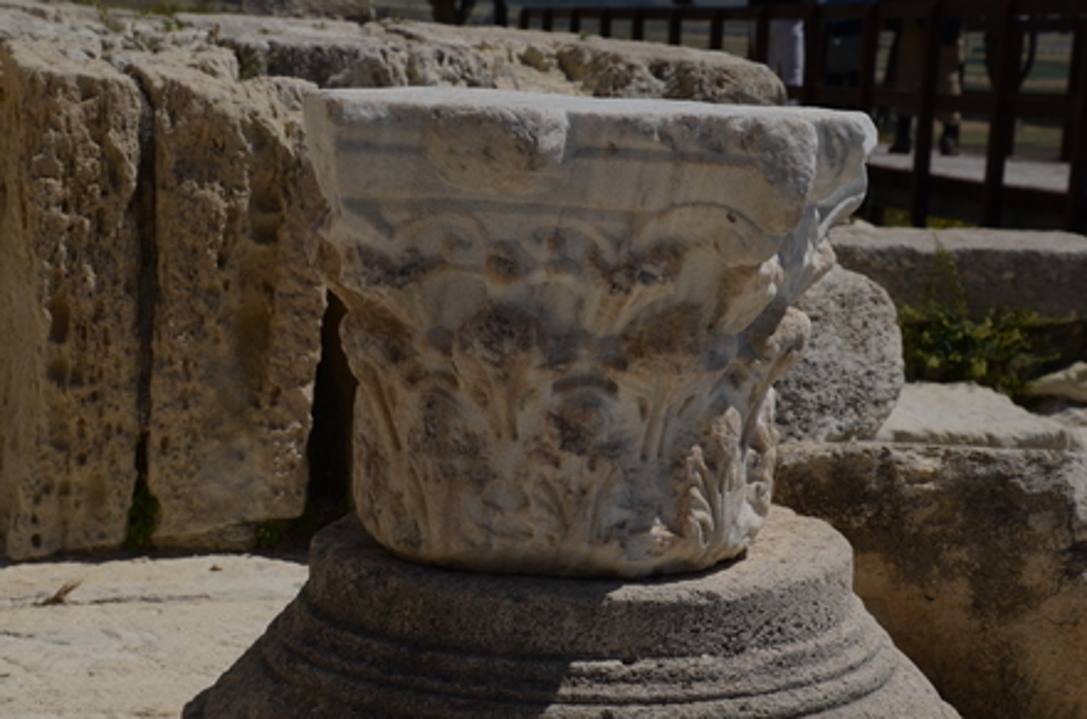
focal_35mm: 93
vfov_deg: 14.6
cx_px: 544
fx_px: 2801
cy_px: 360
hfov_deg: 22.0
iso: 100
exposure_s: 1/1000
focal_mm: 62
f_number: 8
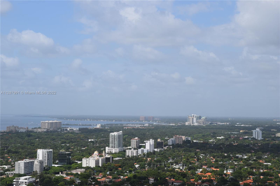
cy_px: 93
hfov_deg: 24.6
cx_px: 140
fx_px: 641
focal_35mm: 82
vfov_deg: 16.5
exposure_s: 1/500
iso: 200
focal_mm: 55
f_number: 11
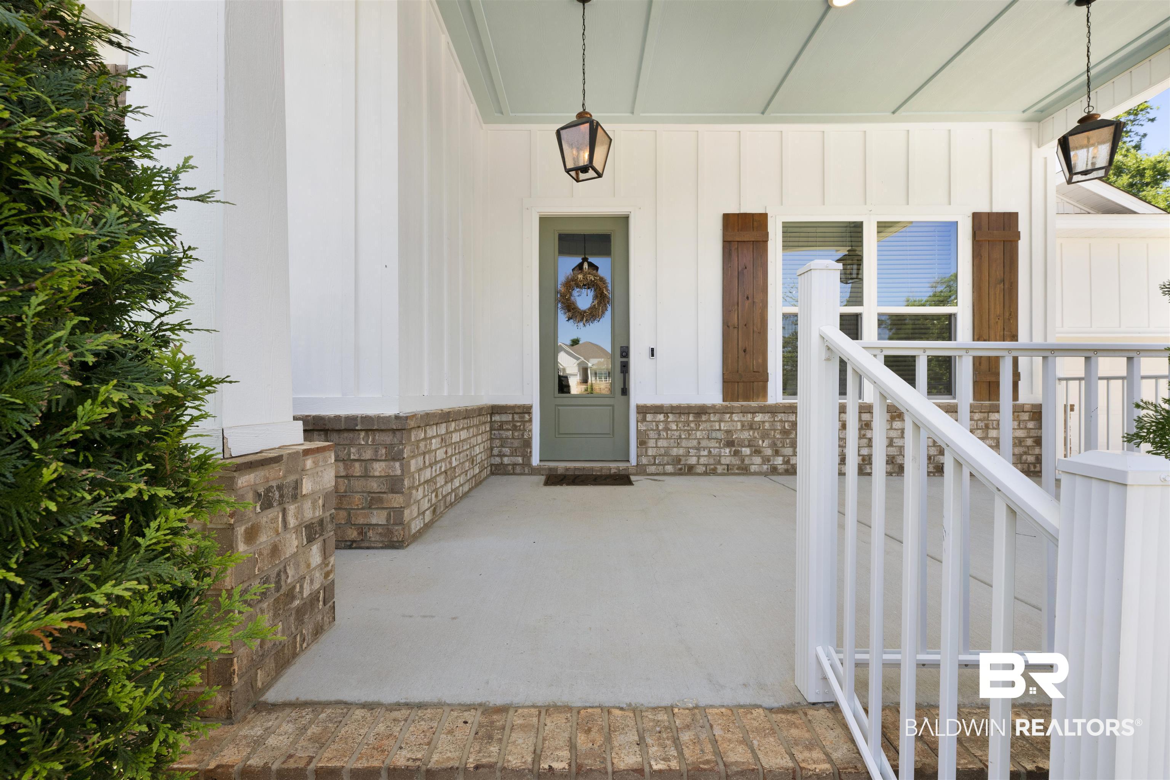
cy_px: 390
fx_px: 471
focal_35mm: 14
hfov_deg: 102.3
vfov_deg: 79.2
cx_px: 585
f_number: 11
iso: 400
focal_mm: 14.5
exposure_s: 1/80
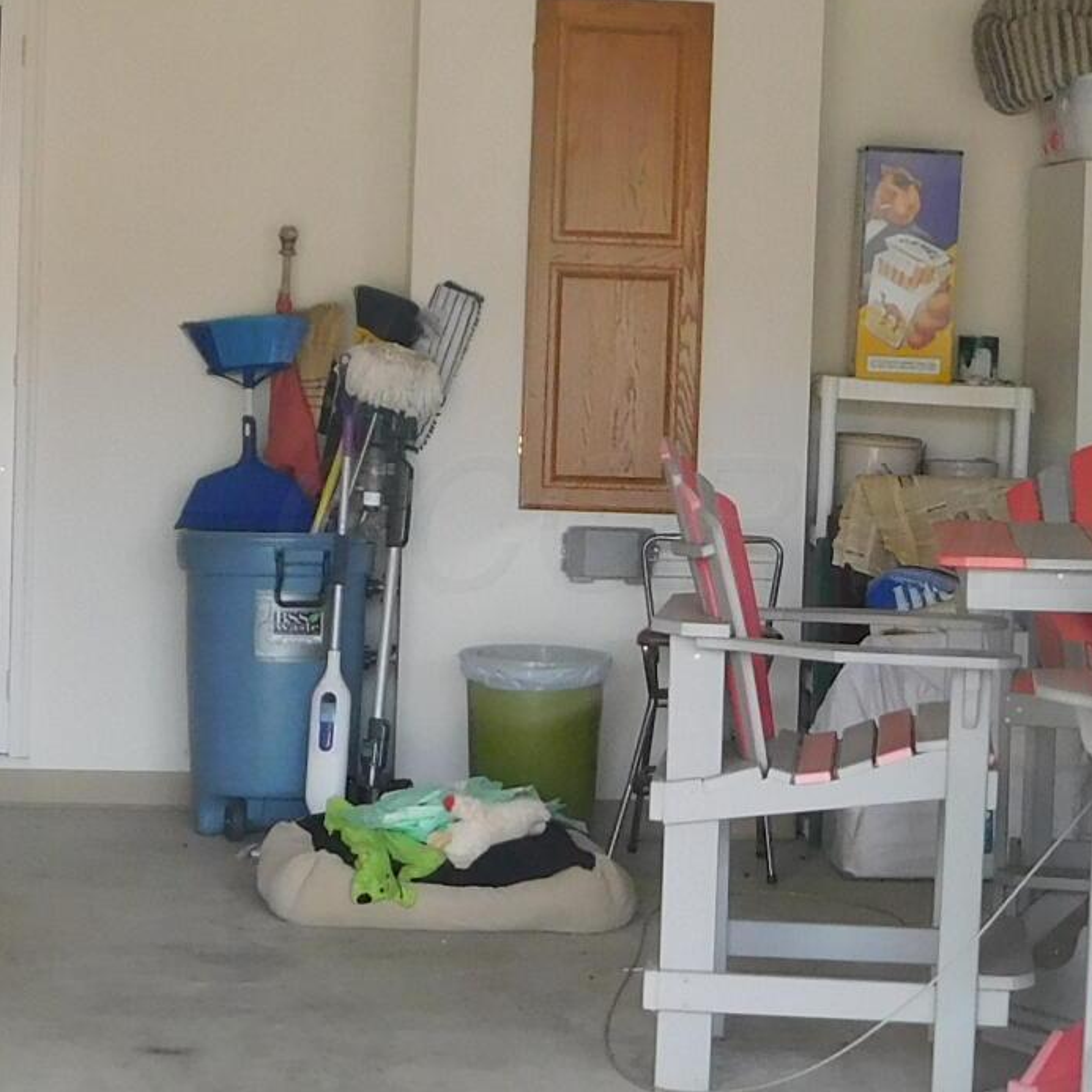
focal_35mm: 88
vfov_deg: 19.7
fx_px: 3141
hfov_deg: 19.6
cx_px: 748
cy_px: 522
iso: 125
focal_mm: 4
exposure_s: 1/125
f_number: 3
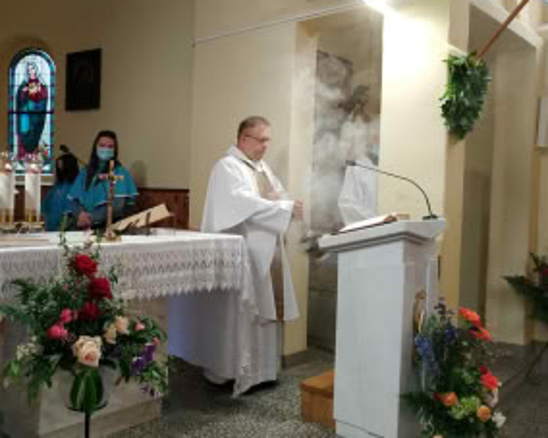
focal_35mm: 33
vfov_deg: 44.5
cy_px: 203
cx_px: 168
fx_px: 535
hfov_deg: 52.8
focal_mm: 3.94
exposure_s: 1/25
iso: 200
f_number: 1.9
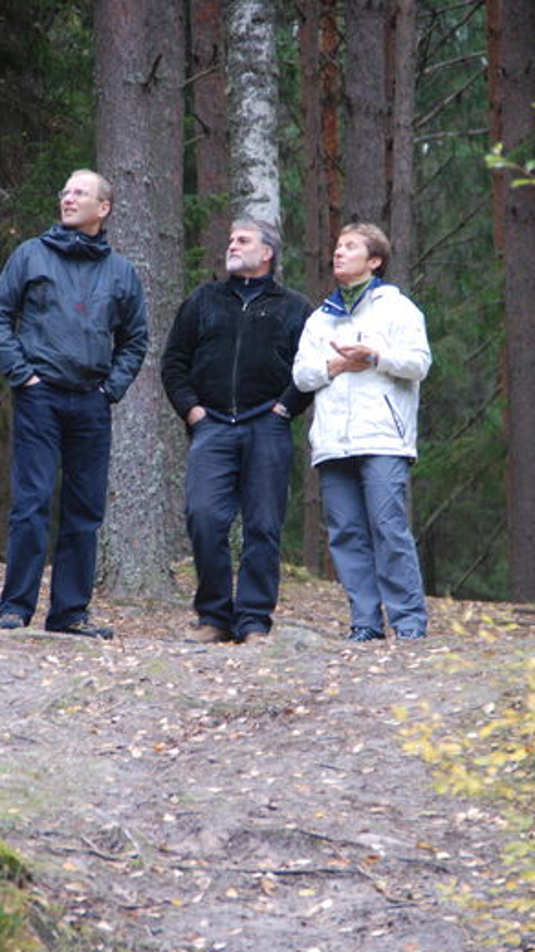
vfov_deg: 8.8
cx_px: 225
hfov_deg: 4.9
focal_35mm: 246
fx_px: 6191
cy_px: 476
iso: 400
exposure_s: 1/30
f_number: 6.3
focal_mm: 155
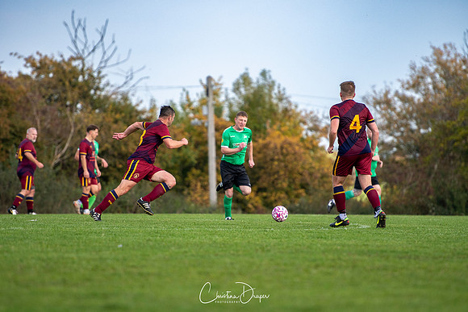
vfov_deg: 4.6
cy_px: 156
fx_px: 3923
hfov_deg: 6.8
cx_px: 234
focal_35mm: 302
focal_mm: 200
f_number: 2.8
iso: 320
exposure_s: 1/2500
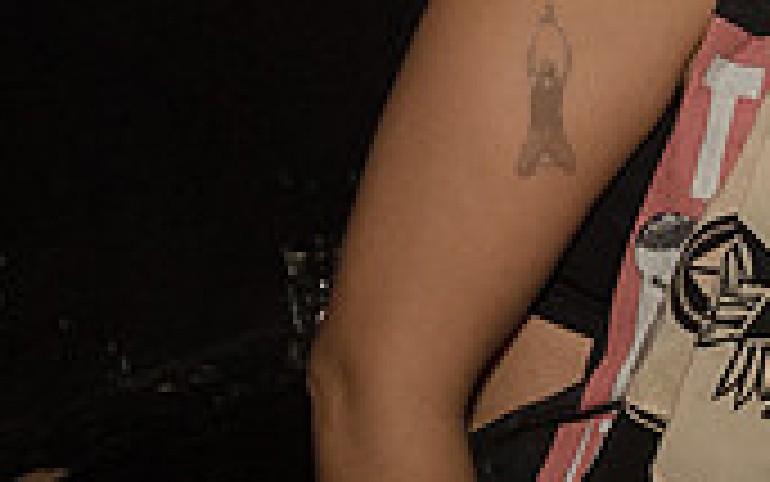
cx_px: 1068
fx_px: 2561
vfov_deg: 10.5
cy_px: -131
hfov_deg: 16.0
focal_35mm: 122
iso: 2000
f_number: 4.5
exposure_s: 1/320
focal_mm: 24
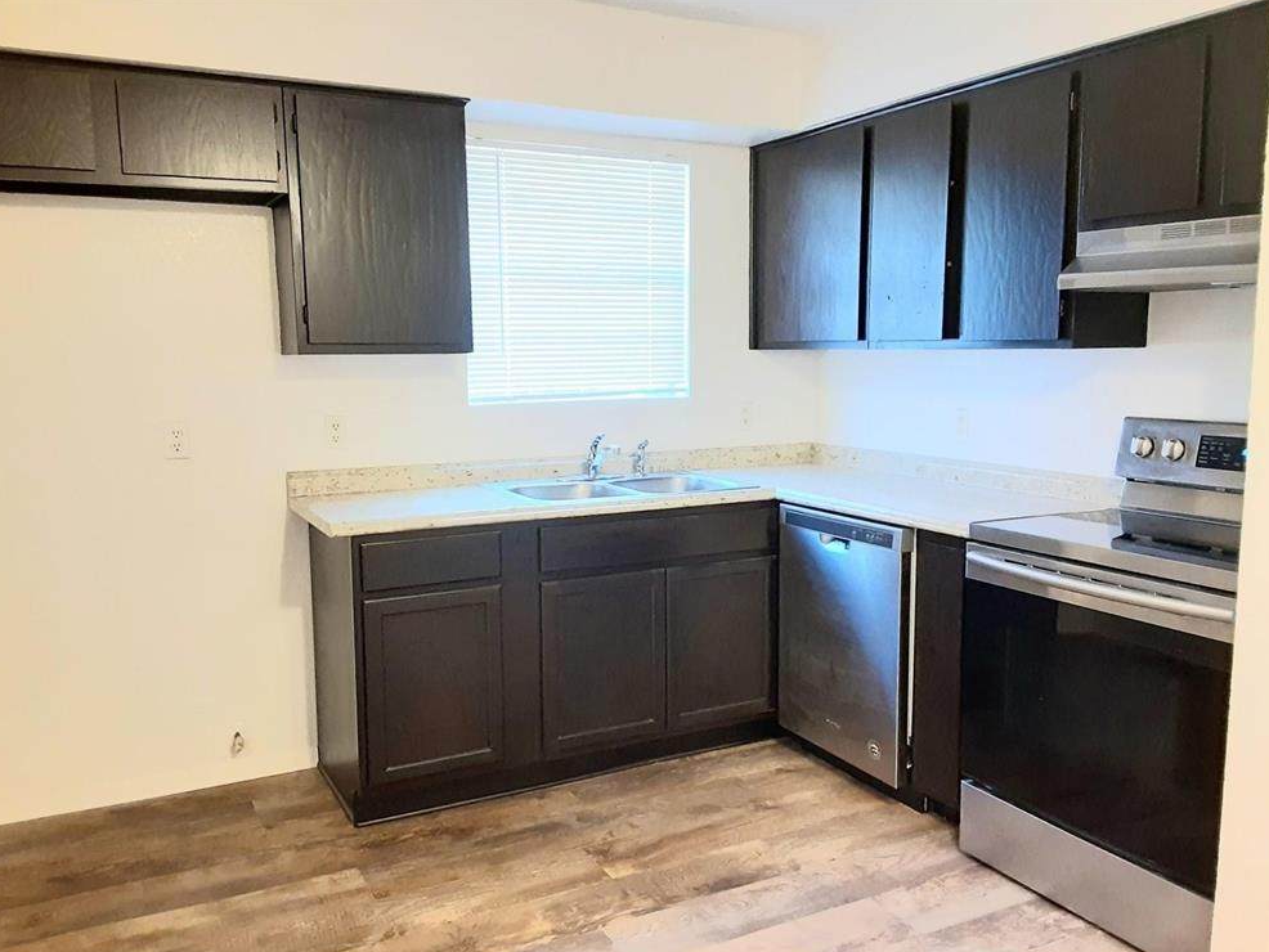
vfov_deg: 49.8
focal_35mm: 28
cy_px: 488
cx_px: 647
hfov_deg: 63.4
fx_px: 1027
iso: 320
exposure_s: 1/24
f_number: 1.9
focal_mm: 2.91
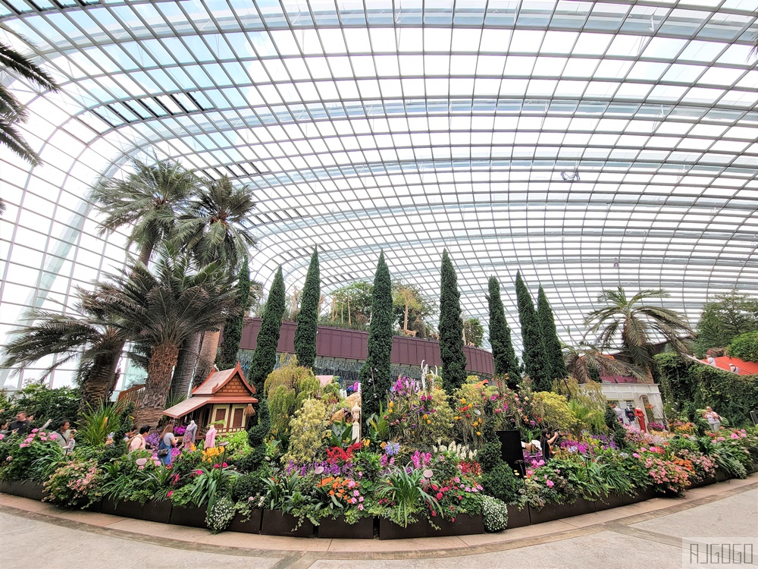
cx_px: 379
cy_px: 284
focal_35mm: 13
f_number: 2.2
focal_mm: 2.2
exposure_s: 1/329
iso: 50
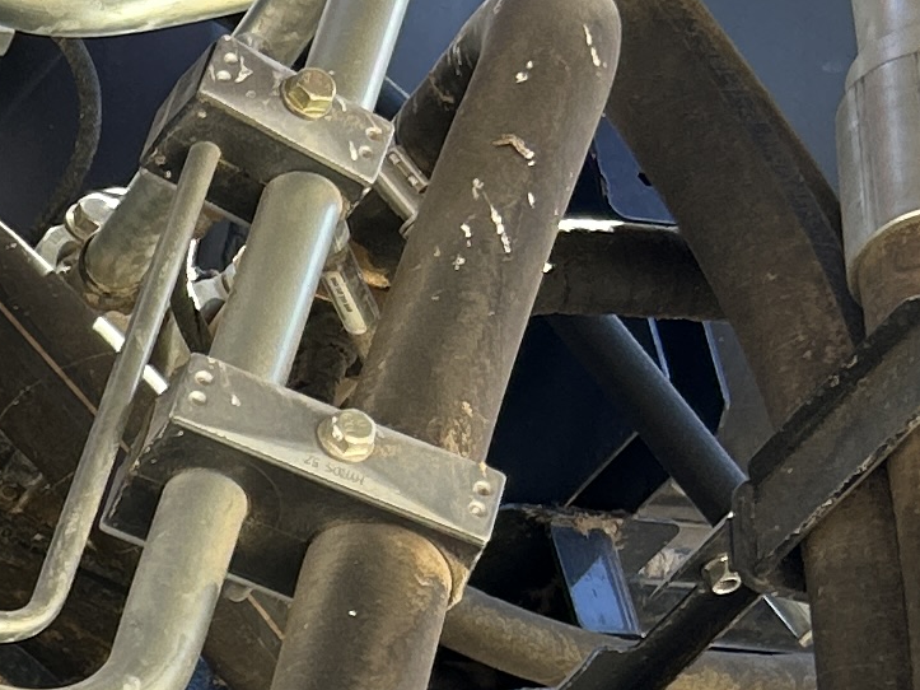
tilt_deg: +28.0
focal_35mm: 145
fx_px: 3853
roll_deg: +3.5
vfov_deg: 9.8
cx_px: -1220
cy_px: 1129
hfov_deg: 11.5
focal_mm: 5.7
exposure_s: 1/182
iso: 40
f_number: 1.5
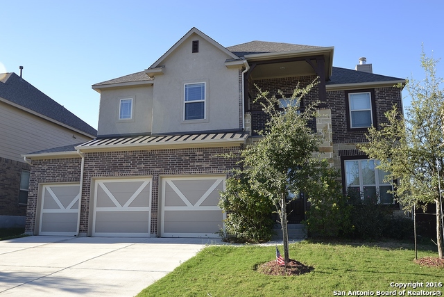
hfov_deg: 61.9
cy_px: 148
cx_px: 222
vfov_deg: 43.6
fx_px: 370
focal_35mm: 30
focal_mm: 20
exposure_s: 1/125
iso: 100
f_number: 5.6
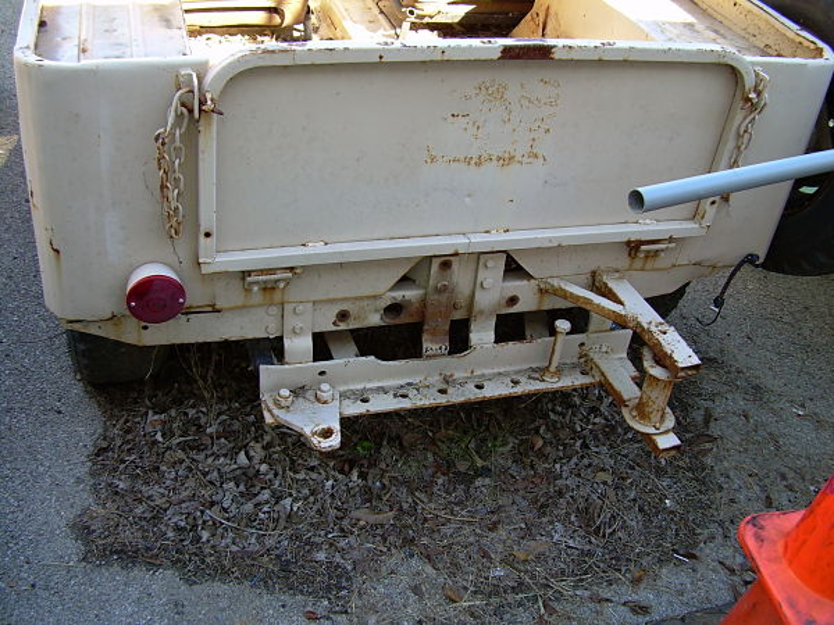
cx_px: 417
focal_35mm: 38
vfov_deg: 37.7
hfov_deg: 49.0
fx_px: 916
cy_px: 312
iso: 50
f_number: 2.8
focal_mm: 6.3
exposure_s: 1/77.8
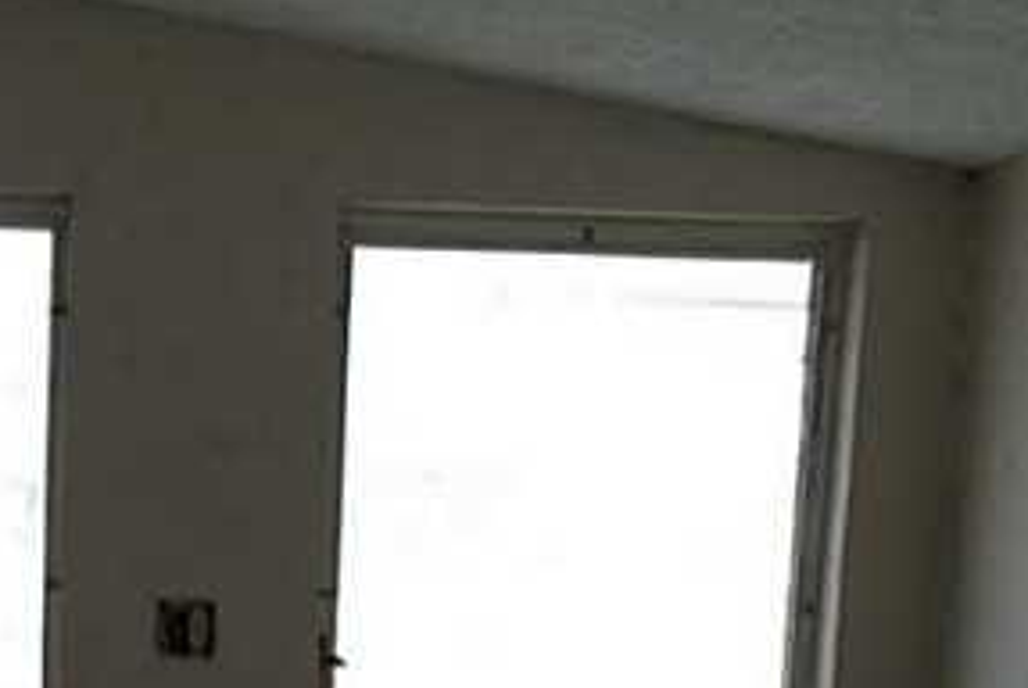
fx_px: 2401
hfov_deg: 23.6
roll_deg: -2.8
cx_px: 136
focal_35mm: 84
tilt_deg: -9.7
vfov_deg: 15.5
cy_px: 885
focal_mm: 4.15
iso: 32
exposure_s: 1/30
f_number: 2.2
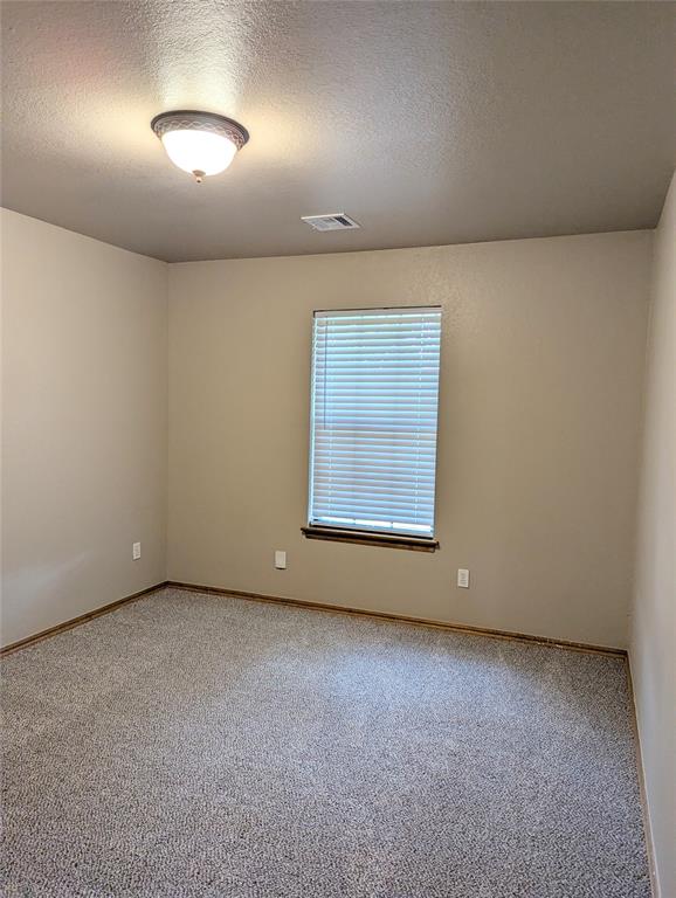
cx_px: 338
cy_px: 449
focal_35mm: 24
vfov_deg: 71.5
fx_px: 624
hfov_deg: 56.9
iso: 181
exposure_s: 1/120
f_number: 1.85
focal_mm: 6.81
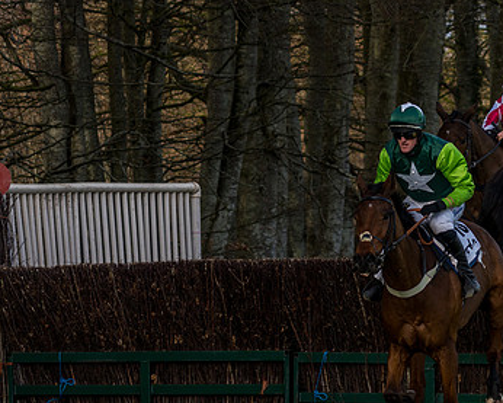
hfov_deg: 6.5
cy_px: 243
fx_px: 4393
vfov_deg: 5.2
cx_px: 443
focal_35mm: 295
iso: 200
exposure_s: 1/1600
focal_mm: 98
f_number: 4
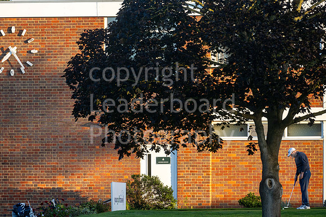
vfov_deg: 4.6
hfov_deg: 6.9
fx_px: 2717
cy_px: 108
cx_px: 163
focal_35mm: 300
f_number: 6.3
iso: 200
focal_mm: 300
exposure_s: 1/200
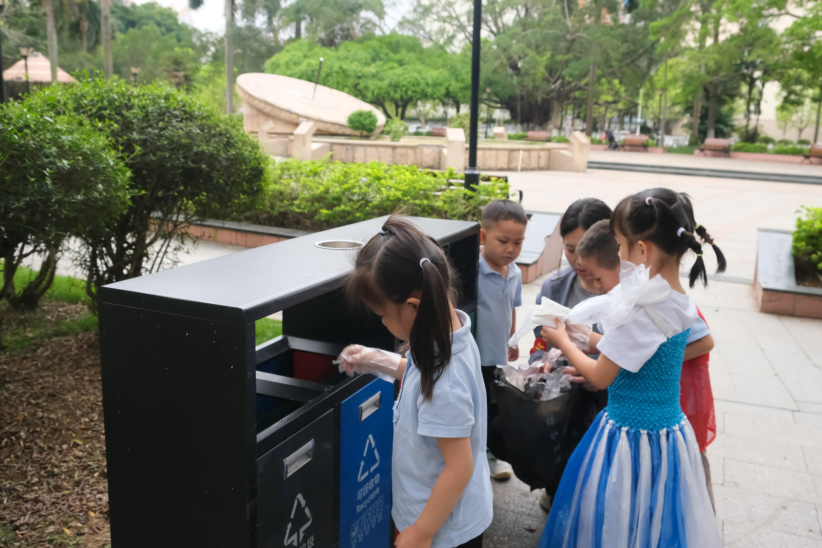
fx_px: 731
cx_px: 411
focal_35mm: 32
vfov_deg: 41.1
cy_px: 274
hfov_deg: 58.7
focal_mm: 21.4
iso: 2500
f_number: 5
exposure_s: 1/250
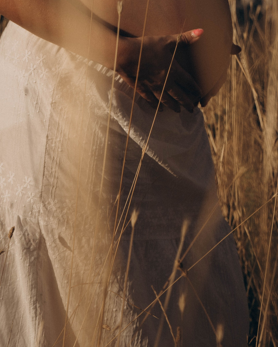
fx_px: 1296
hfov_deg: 12.2
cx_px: 149
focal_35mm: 126
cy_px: 58
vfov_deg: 15.2
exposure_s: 1/800
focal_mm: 70
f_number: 6.3
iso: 80
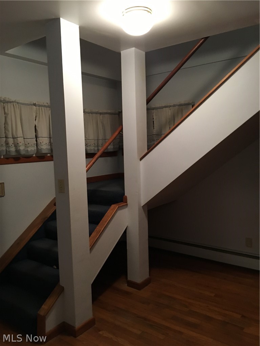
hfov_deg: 48.2
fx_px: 290
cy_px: 173
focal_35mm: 29
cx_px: 130
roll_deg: +1.8
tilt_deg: -5.7
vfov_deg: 61.7
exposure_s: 1/24
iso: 200
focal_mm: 4.15
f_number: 2.2
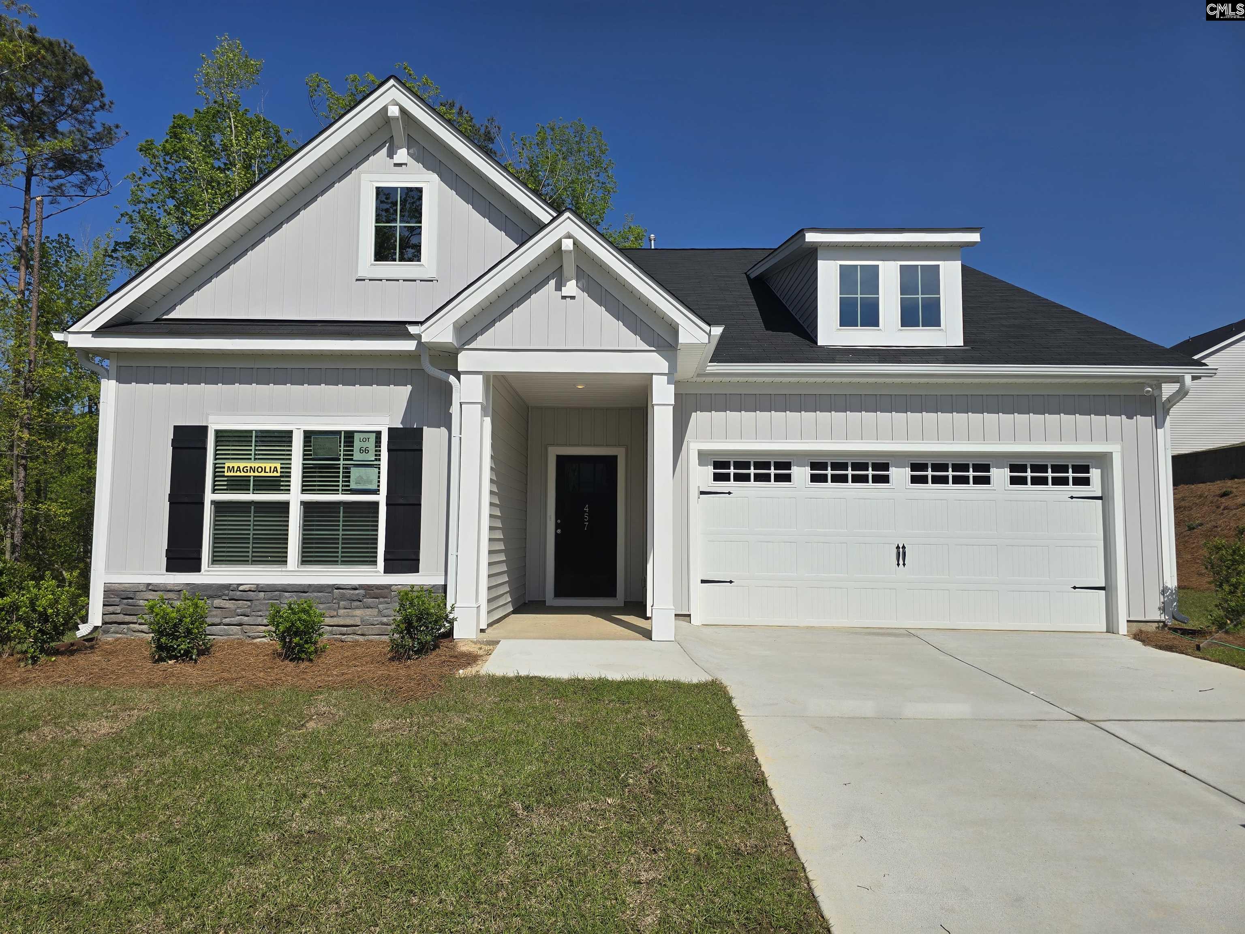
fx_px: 827
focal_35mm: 23
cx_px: 622
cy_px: 467
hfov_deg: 73.9
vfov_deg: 58.9
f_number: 1.7
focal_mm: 6.3
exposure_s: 1/1834
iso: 12
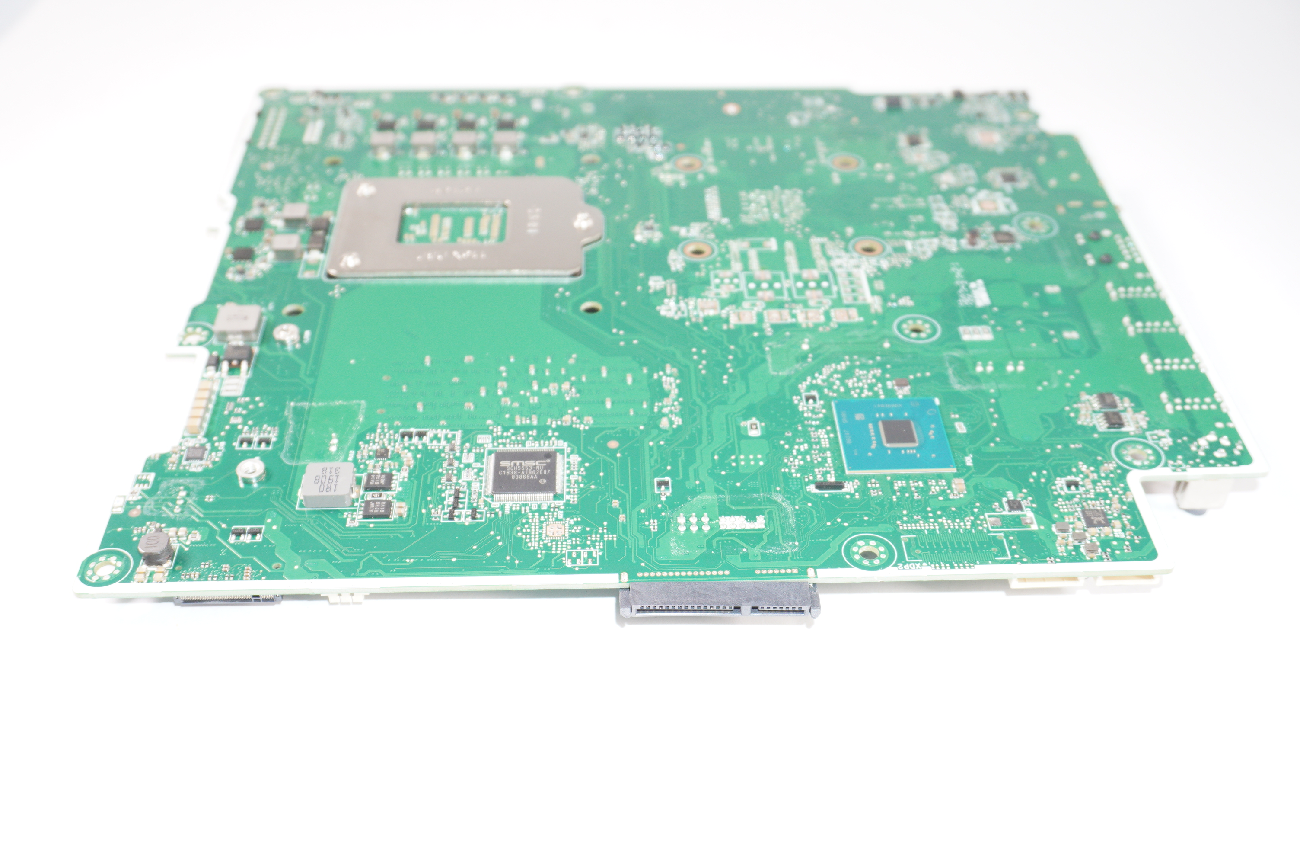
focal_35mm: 38
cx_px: 650
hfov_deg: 51.3
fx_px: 1353
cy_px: 432
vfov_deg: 35.4
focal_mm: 25
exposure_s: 1/125
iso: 400
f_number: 5.6
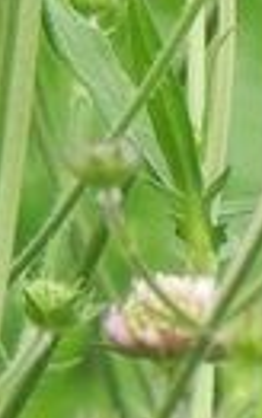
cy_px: -526
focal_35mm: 2432
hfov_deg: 0.5
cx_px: -425
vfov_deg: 0.9
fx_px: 27754
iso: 160
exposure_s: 1/250
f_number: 5
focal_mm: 67.2
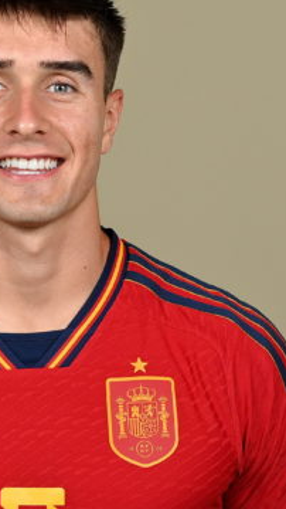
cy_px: 347
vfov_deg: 8.8
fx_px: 3302
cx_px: 24
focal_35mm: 245
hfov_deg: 5.0
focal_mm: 82
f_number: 8
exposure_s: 1/250
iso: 160
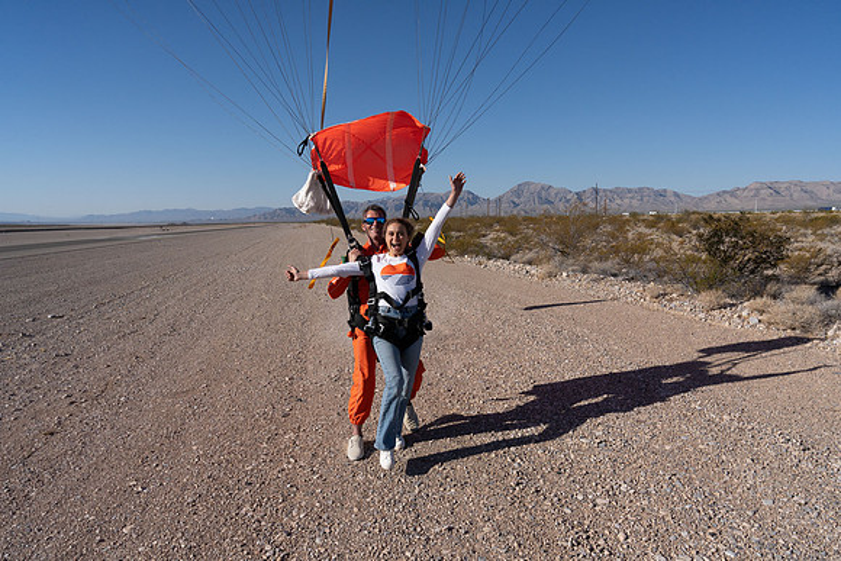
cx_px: 420
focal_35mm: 24
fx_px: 561
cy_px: 280
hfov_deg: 73.7
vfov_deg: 53.2
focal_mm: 24
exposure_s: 1/2000
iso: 800
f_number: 11
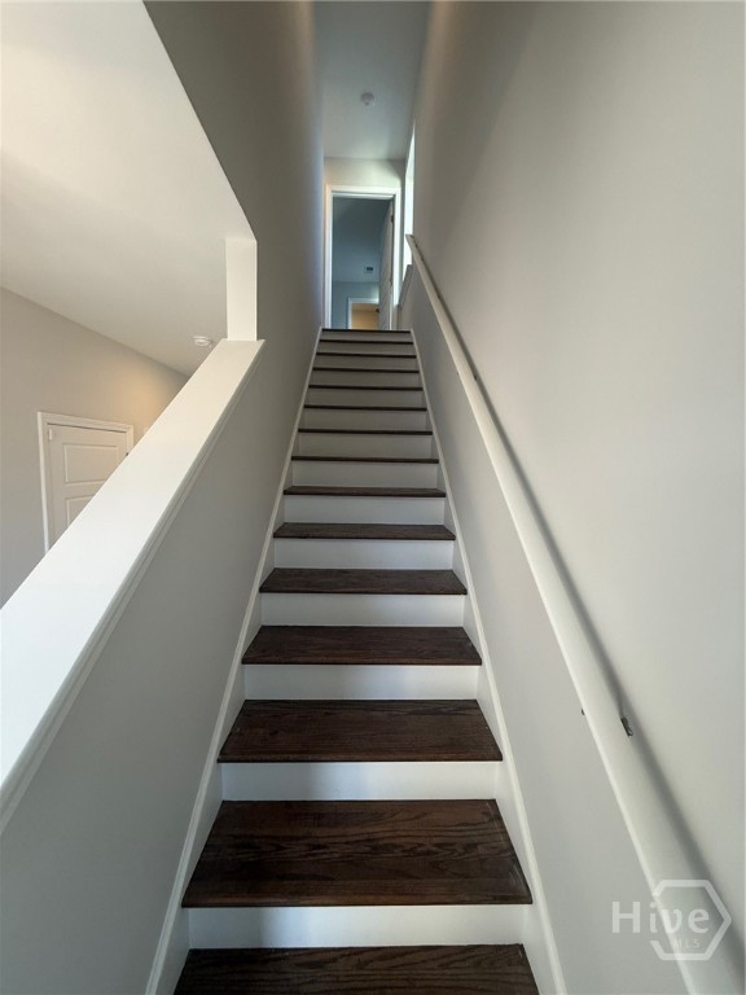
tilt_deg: -2.7
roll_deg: -1.3
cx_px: 373
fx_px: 402
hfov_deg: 85.7
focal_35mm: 14
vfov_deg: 102.1
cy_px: 498
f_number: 2.2
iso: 200
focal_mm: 2.22
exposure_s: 1/120
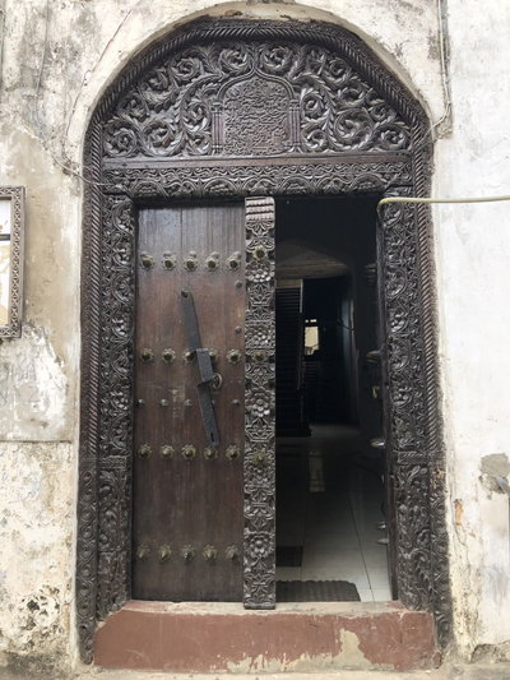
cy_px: 340
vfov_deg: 63.4
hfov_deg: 49.8
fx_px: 550
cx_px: 255
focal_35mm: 28
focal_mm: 4
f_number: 1.8
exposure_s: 1/287
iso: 20
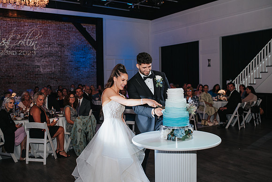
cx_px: 136
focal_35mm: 37
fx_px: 278
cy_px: 91
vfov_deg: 36.2
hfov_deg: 52.2
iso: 720
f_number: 2.8
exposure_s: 1/200
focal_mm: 35
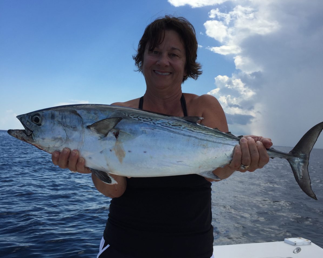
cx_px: 162
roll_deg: -2.0
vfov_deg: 39.1
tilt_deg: +2.1
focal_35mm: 38
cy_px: 130
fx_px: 363
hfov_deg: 47.9
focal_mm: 4.15
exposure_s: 1/2083
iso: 32
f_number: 2.2
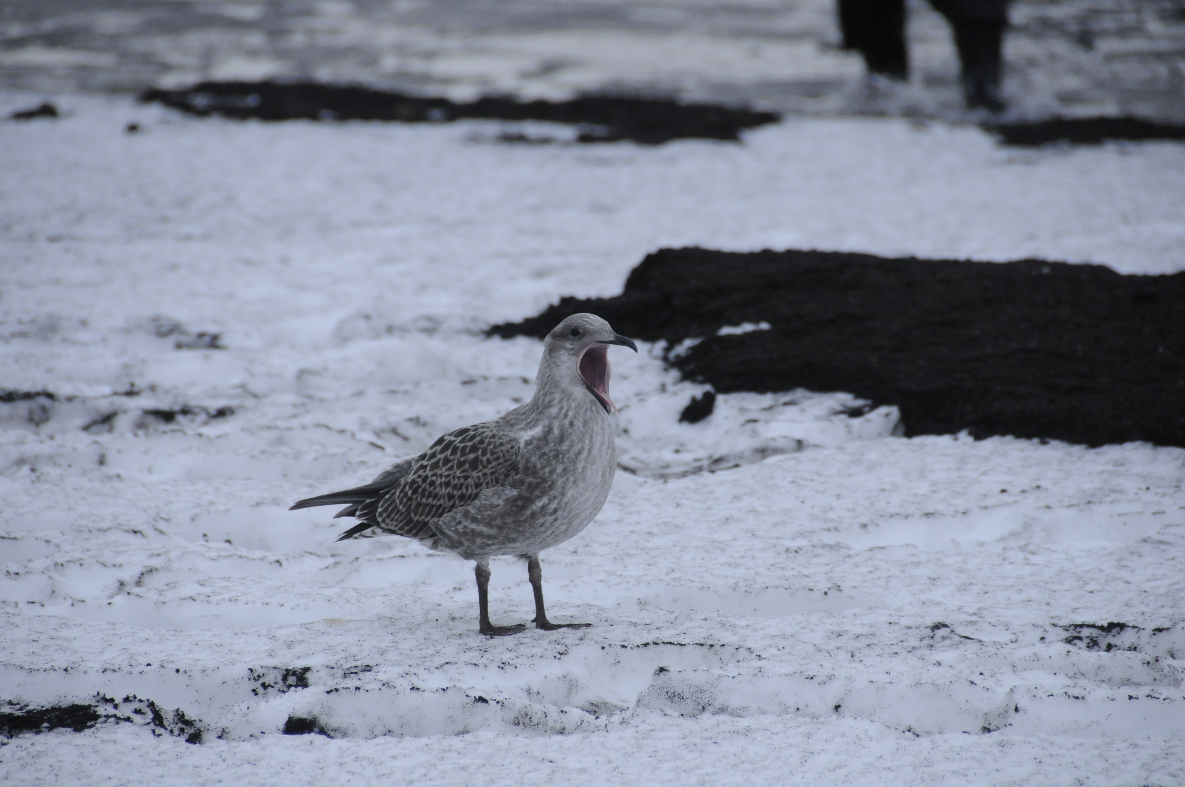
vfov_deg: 4.6
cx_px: 592
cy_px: 394
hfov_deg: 6.9
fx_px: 9863
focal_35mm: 300
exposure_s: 1/800
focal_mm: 200
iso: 800
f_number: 5.6
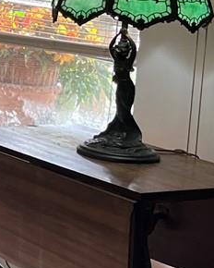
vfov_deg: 13.7
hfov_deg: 9.3
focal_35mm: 140
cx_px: -368
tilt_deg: -7.5
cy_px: 44
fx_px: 1108
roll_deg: -1.3
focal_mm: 5.1
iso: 125
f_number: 1.6
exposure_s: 1/120
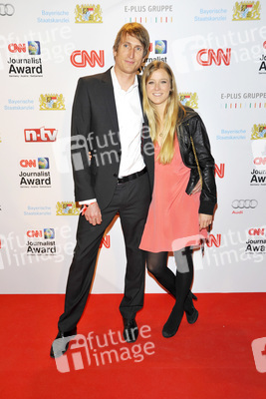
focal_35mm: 35
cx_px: 133
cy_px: 200
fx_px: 388
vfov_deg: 54.4
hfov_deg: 37.9
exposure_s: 1/250
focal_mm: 35
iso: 800
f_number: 6.3
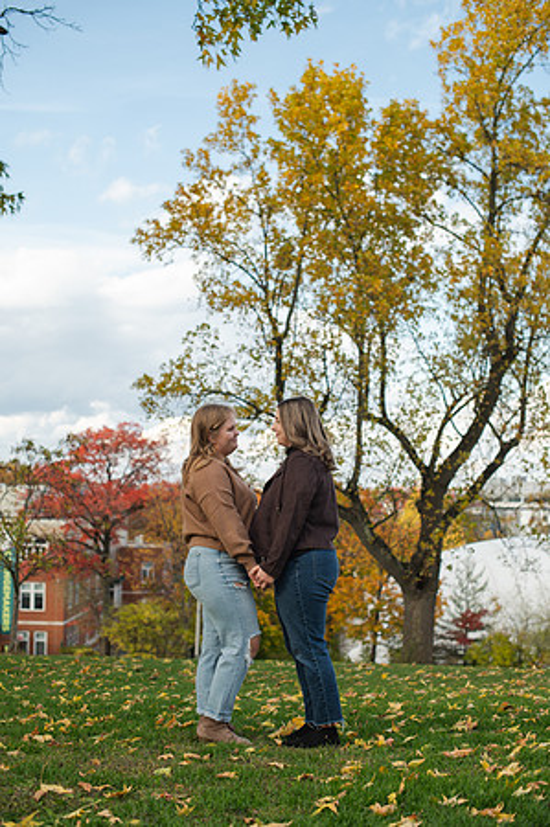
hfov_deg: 26.9
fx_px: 1148
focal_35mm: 50
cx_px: 275
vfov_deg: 39.6
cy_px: 414
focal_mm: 50
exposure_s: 1/400
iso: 100
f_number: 3.5
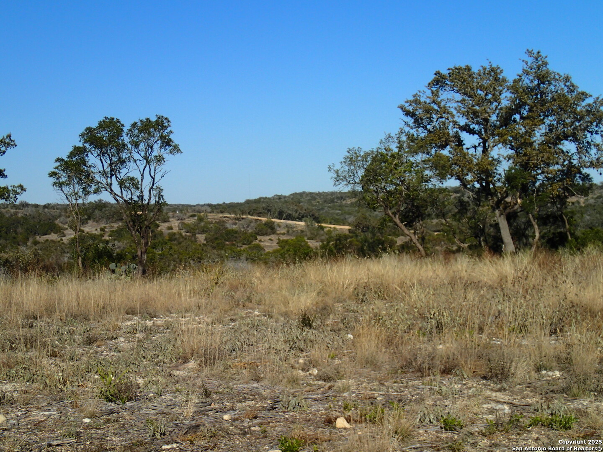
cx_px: 302
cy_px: 226
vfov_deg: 21.0
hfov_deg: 27.8
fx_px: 1219
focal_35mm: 70
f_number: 5.6
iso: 100
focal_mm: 12.6
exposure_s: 1/1000
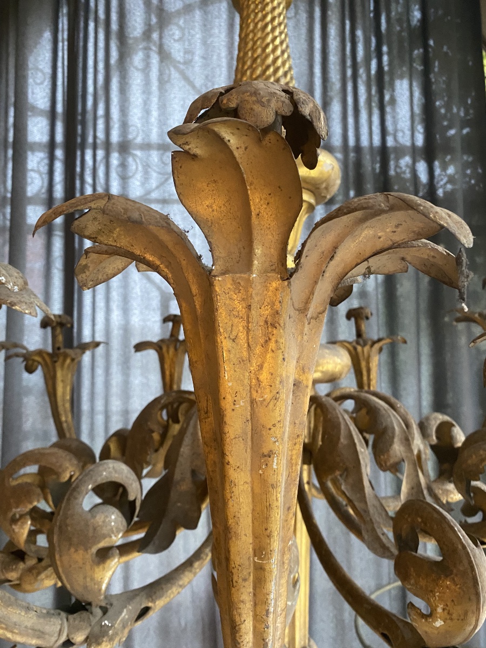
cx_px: 243
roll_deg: +1.1
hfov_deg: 53.1
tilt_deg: +6.2
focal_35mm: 26
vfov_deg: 67.3
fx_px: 487
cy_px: 324
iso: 400
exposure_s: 1/50
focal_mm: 4.25
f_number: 1.8
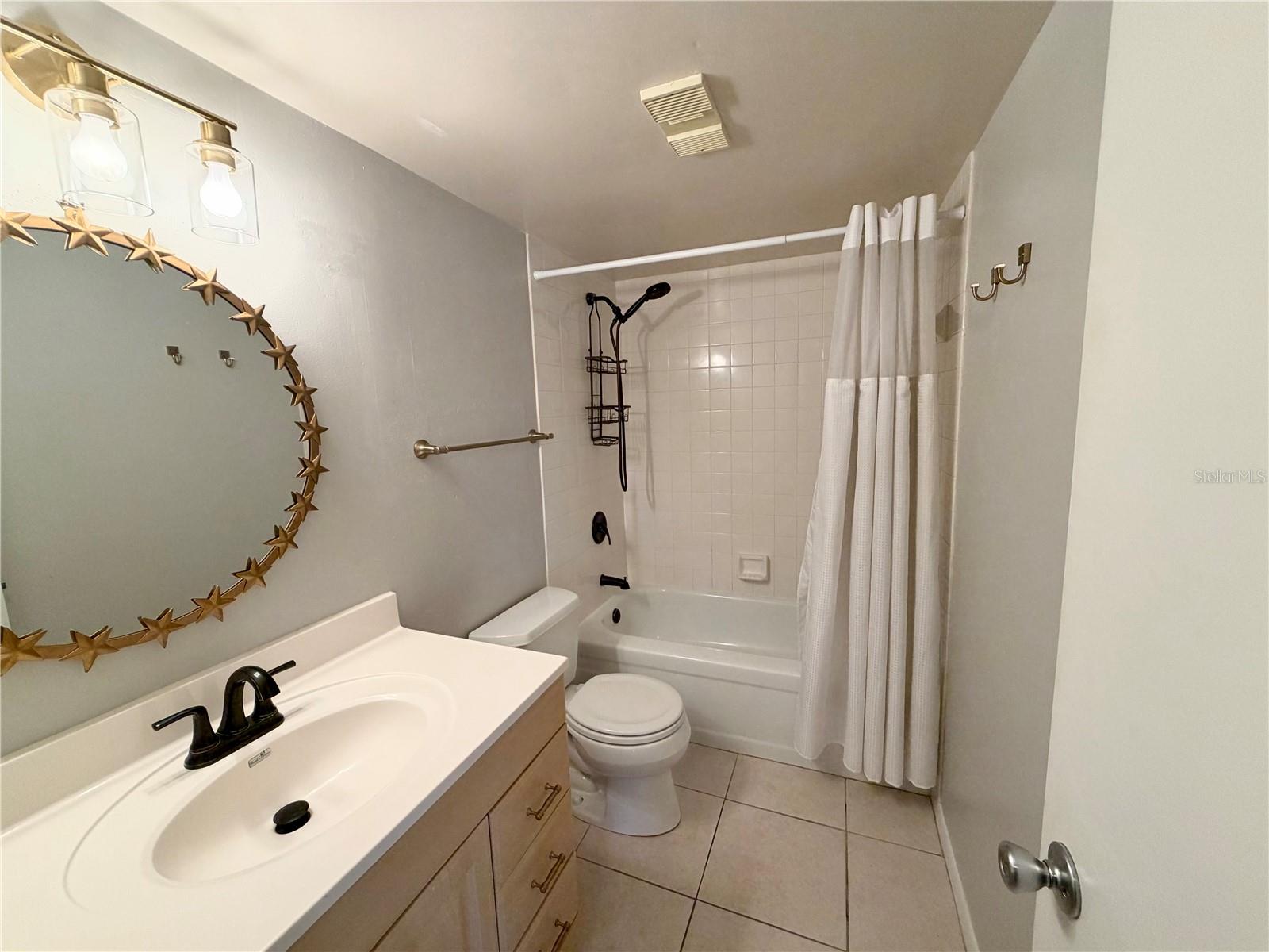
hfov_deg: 102.1
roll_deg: +2.4
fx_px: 513
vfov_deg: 85.7
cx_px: 634
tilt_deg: -8.1
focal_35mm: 14
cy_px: 476
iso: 200
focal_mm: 2.22
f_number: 2.2
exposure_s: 1/60
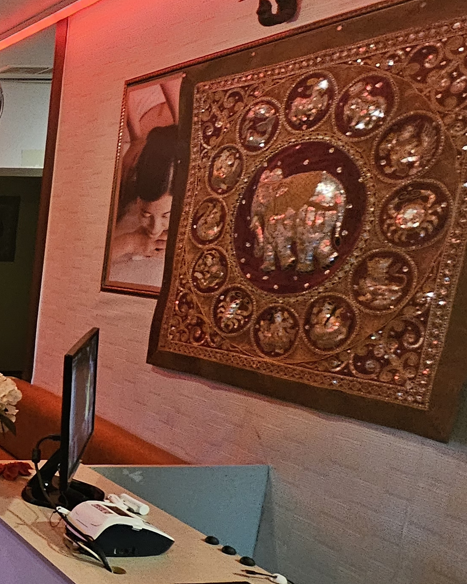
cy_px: 355
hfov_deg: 24.2
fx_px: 639
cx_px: -323
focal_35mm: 37
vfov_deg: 48.7
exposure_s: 1/24
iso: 800
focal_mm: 2.2
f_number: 2.2
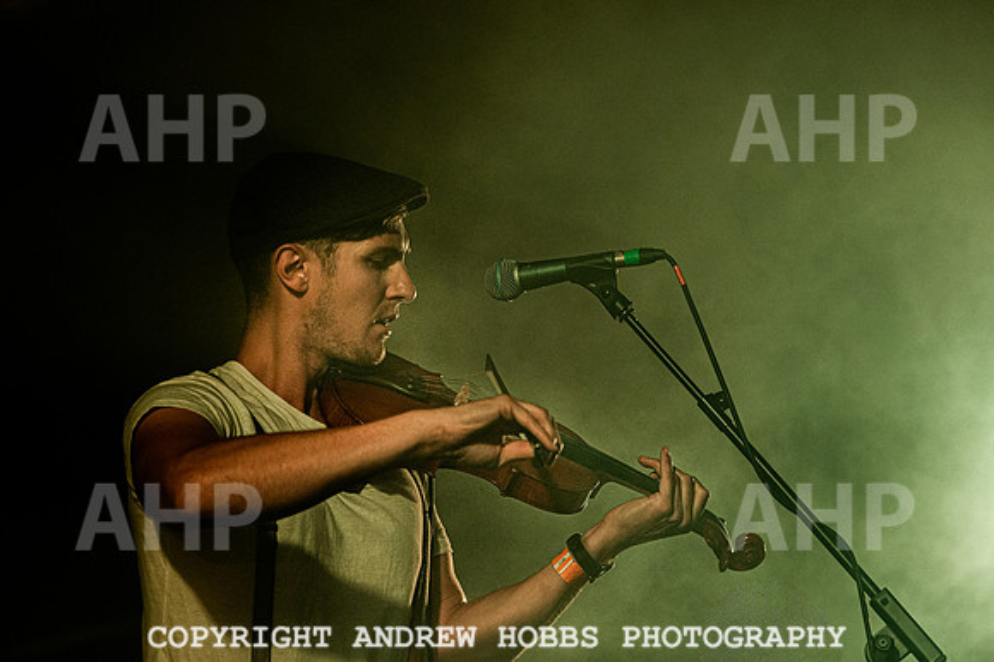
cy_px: 331
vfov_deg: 11.4
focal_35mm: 120
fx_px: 3311
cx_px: 497
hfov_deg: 17.1
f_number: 4
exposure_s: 1/1000
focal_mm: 120
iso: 2000
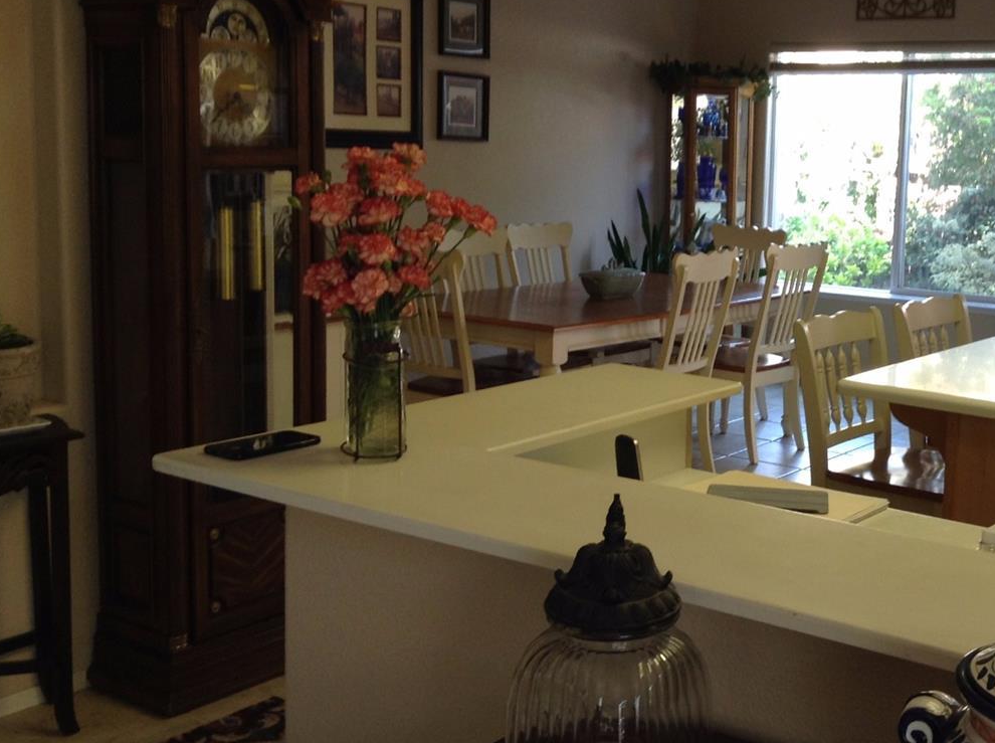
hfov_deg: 37.3
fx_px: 1435
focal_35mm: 50
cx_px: 747
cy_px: 309
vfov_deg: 29.0
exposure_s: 1/25
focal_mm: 3.3
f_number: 2.4
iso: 32
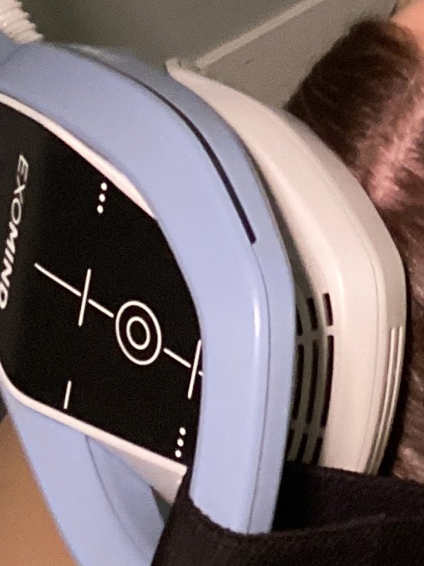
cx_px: 599
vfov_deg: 15.5
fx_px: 2058
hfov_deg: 11.4
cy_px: 68
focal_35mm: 126
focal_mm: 3.3
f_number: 2.4
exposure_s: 1/40
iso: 320
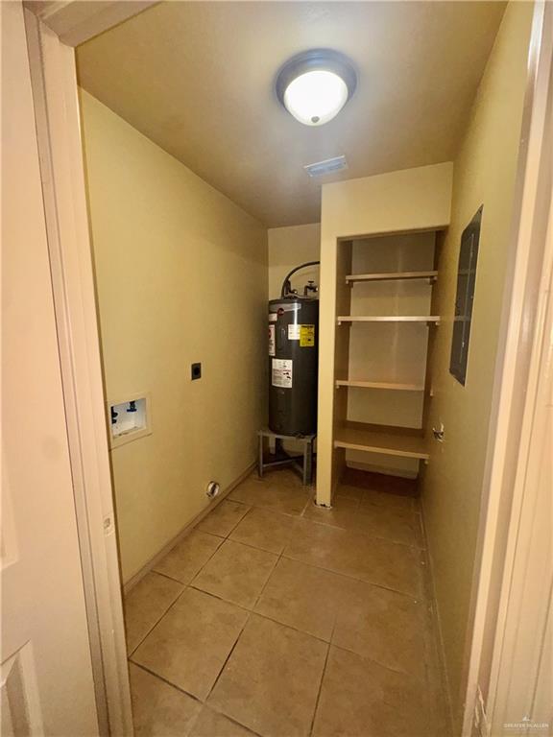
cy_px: 368
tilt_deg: -8.3
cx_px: 276
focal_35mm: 14
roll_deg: +0.7
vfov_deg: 102.1
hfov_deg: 85.7
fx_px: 298
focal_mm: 2.22
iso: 250
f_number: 2.2
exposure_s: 1/60
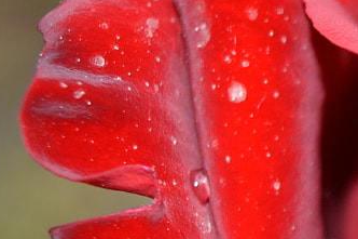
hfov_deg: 6.9
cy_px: 245
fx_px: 2872
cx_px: 680
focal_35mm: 289
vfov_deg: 4.7
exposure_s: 1/200
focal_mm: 40
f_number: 4.8
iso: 100
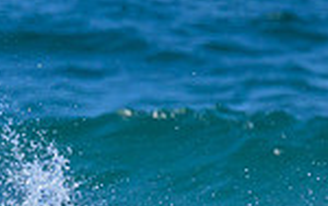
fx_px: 31113
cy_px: 471
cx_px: -232
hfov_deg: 0.6
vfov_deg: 0.4
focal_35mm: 3478
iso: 900
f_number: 11
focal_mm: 640
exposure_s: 1/2000
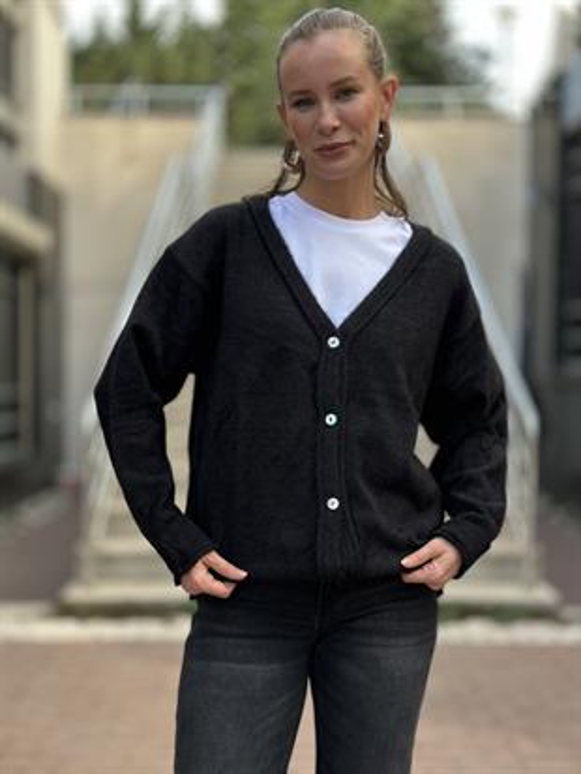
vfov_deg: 39.6
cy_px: 387
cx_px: 290
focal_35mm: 48
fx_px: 1074
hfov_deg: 30.3
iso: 80
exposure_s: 1/571
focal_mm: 6.86
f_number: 1.78
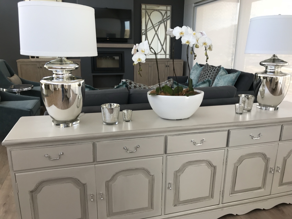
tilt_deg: -15.7
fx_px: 236
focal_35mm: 28
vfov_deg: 49.7
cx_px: 146
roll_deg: +0.4
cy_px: 110
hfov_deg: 63.4
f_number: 1.8
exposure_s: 1/100
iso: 25
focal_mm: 3.99
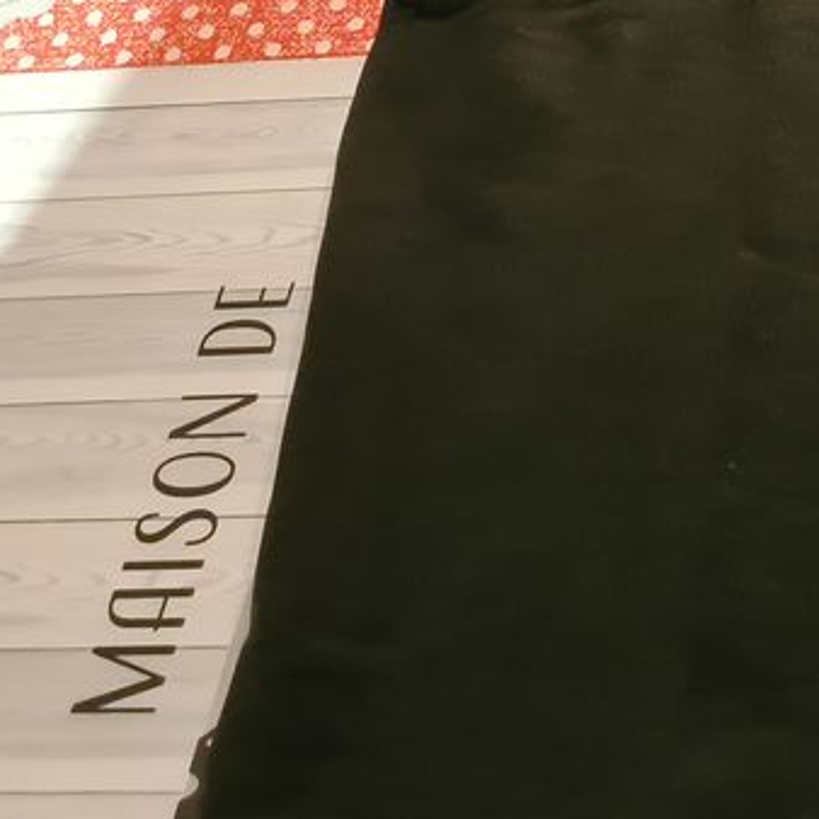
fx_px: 1820
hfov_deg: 22.8
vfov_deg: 24.2
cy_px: -2
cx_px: 1044
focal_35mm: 68
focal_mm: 5.4
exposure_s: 1/20
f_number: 1.8
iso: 1250
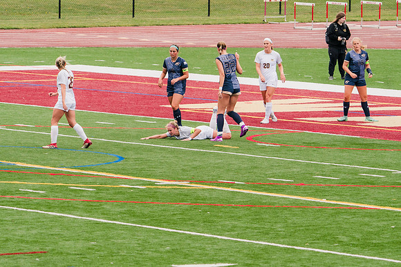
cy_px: 150
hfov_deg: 6.5
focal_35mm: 316
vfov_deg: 4.4
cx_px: 194
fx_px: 3519
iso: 640
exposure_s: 1/1600
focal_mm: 200
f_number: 5.6
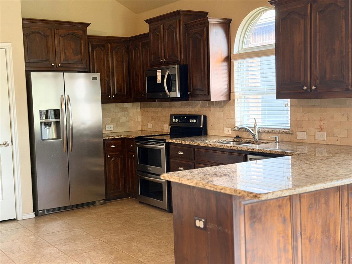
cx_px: 176
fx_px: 488
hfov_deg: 39.7
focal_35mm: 48
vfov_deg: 30.3
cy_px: 132
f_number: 1.78
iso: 250
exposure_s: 1/40
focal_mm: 6.76
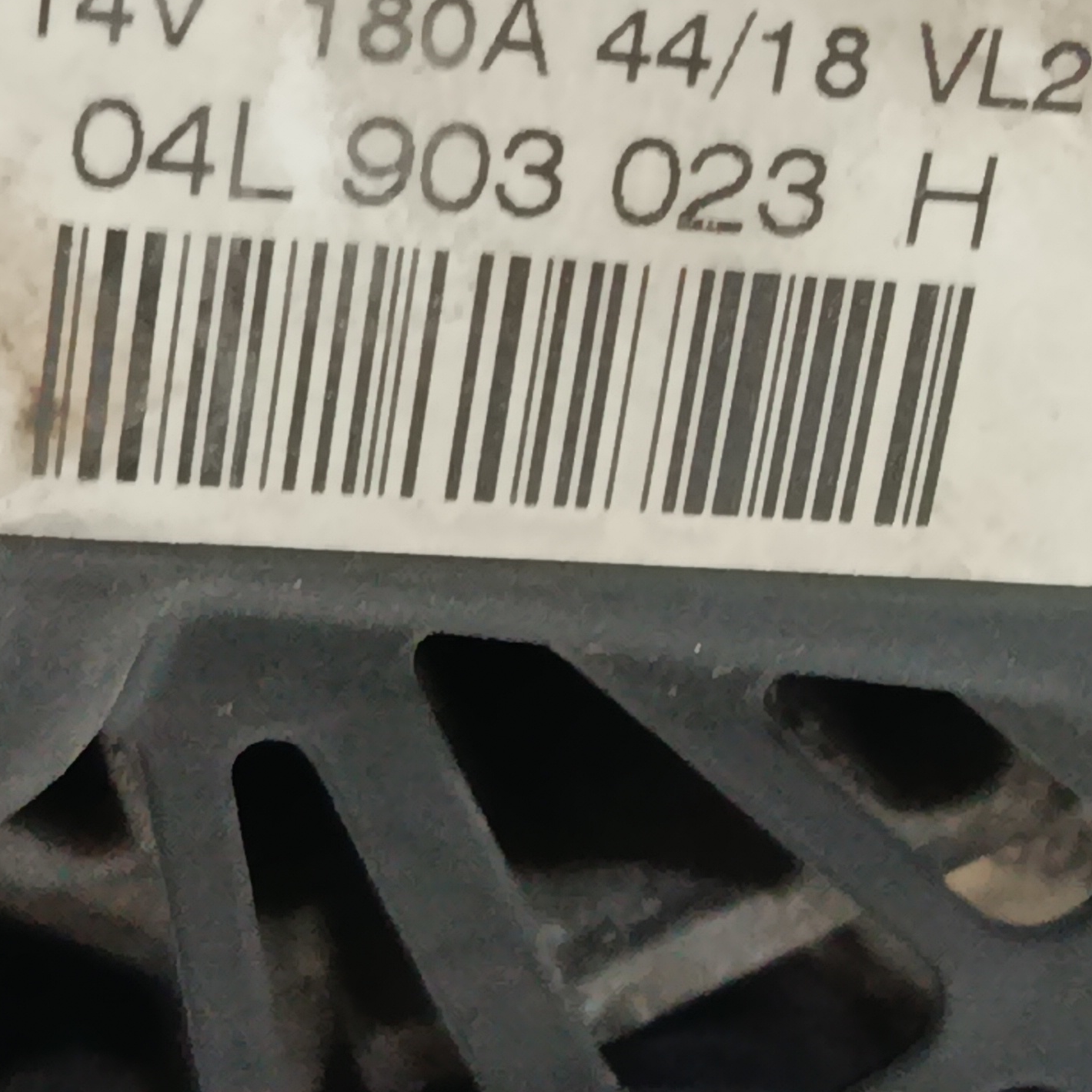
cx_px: 928
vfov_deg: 12.7
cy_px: 399
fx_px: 4890
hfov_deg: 12.7
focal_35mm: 137
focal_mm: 5.24
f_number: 1.7
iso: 1218
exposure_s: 1/25
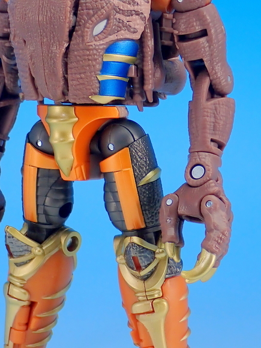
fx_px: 1367
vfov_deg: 14.5
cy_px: 160
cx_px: 83
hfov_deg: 10.9
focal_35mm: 136
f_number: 4.1
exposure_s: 1/25
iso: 100
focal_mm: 13.65
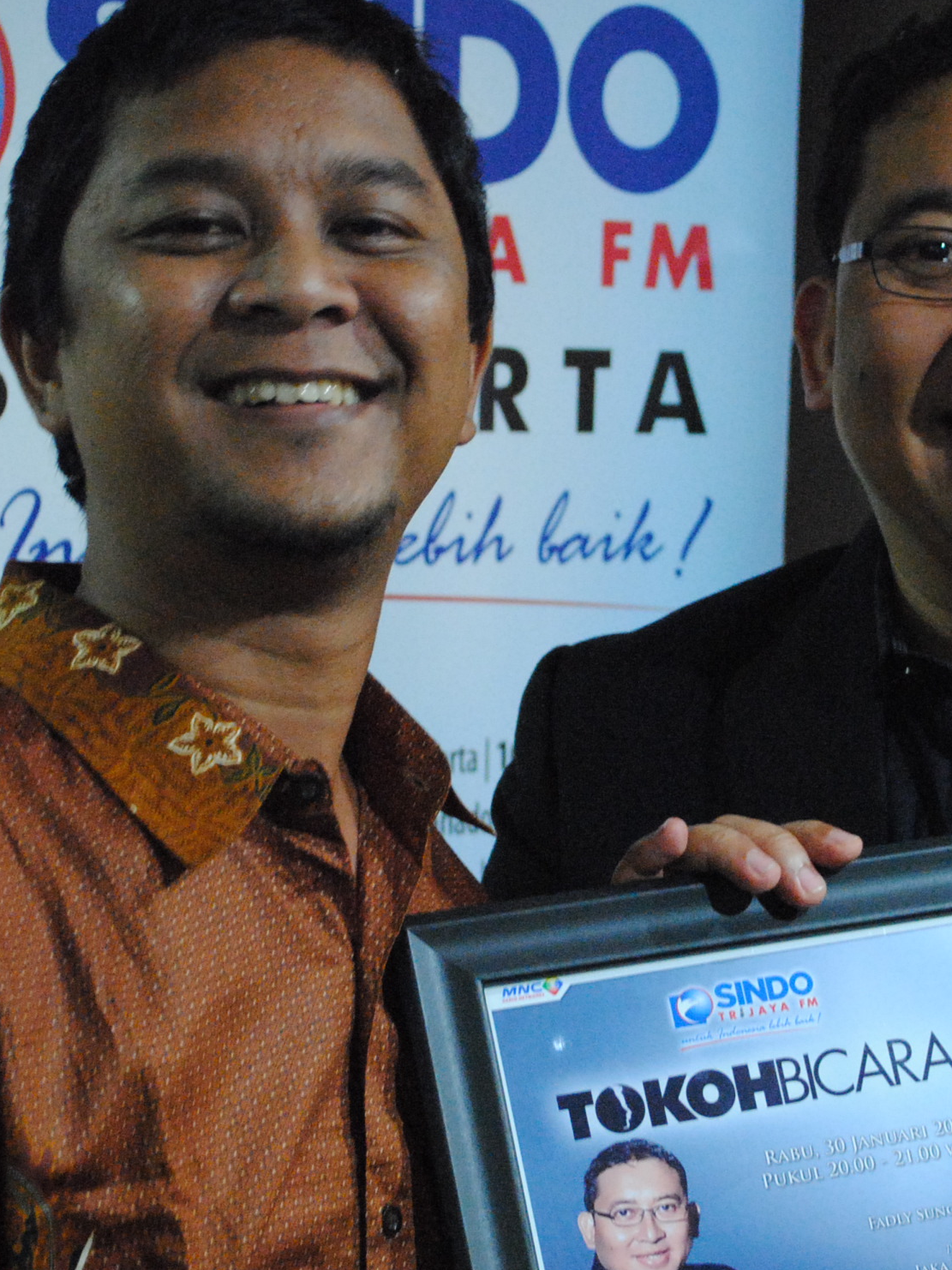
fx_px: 4145
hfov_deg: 13.1
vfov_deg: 17.4
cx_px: 607
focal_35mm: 113
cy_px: 782
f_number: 5.3
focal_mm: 40
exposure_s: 1/6
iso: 1600
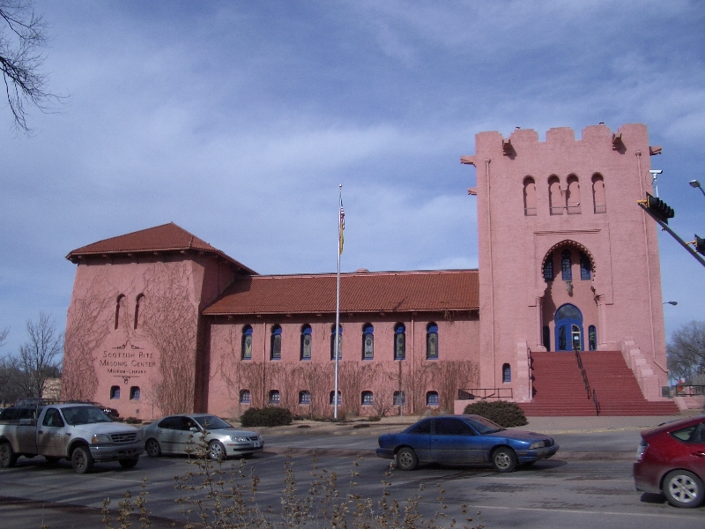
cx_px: 352
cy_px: 264
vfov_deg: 40.7
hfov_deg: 52.6
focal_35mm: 35
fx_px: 713
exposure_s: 1/1000
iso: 50
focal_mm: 5.8
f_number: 4.3
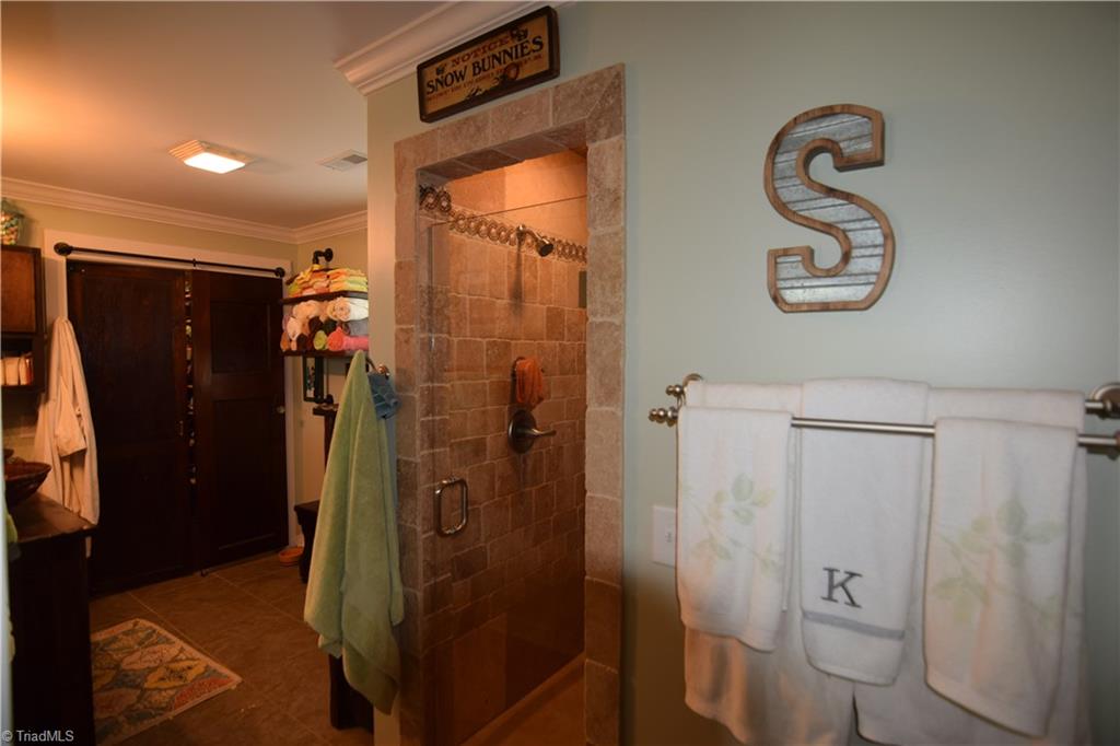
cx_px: 560
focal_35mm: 17
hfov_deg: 92.5
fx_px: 536
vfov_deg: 69.6
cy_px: 373
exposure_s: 1/60
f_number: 2.8
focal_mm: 11.5
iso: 360
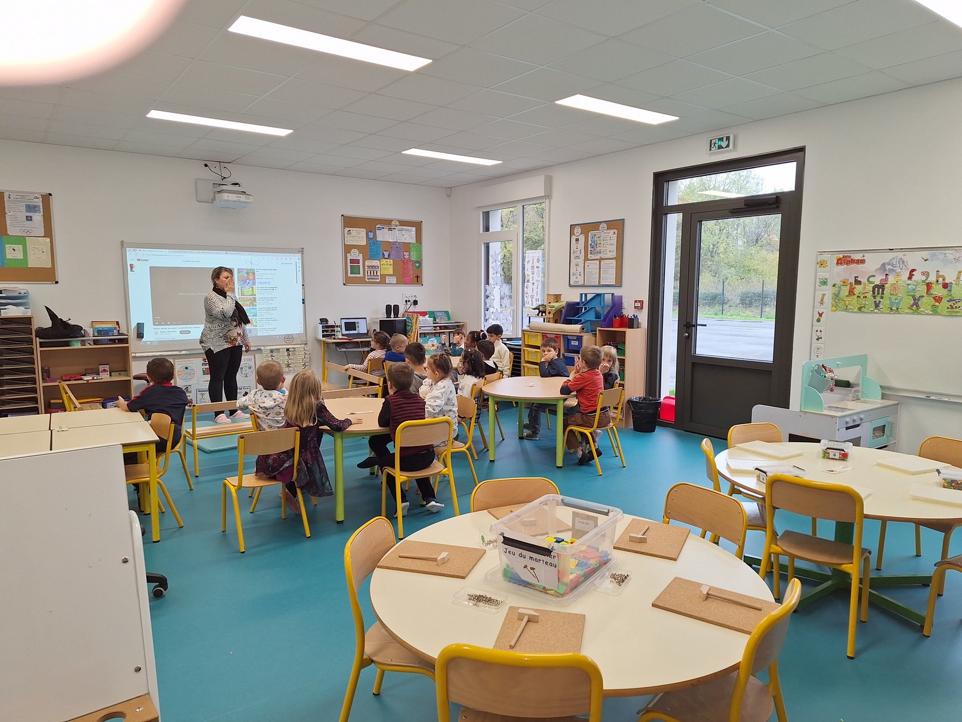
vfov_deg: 58.9
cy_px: 361
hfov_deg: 73.9
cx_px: 481
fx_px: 639
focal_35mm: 23
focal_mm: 5.54
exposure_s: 1/100
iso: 50
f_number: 1.8
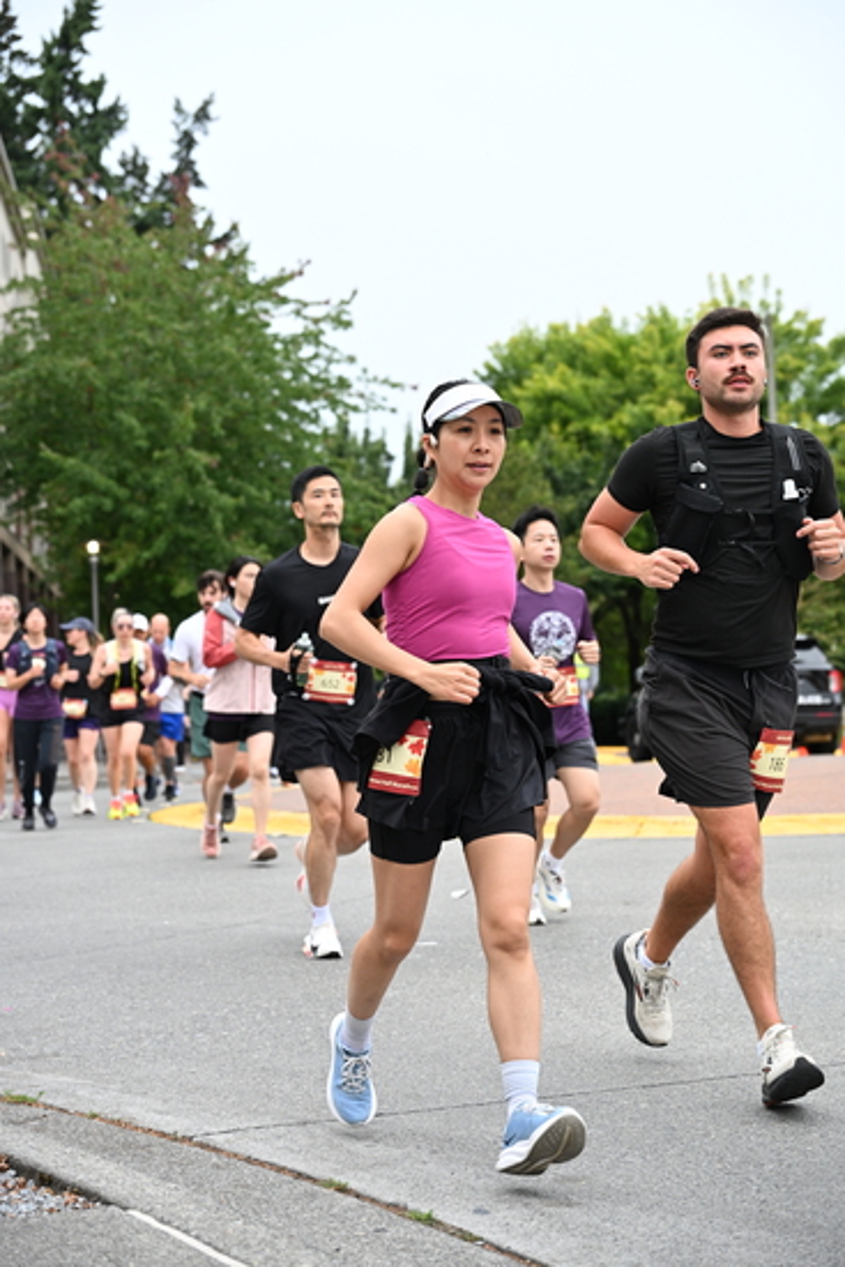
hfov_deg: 21.9
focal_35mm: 62
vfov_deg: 32.4
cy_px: 634
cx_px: 422
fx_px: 2181
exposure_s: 1/800
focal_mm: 62
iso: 1600
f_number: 4
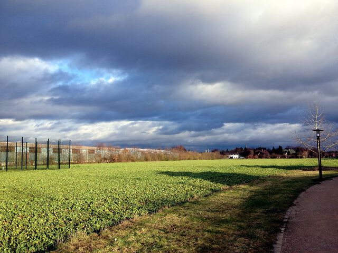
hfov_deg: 52.6
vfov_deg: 40.7
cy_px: 126
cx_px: 169
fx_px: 342
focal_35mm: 35
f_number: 2.4
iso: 50
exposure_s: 1/920
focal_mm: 4.28
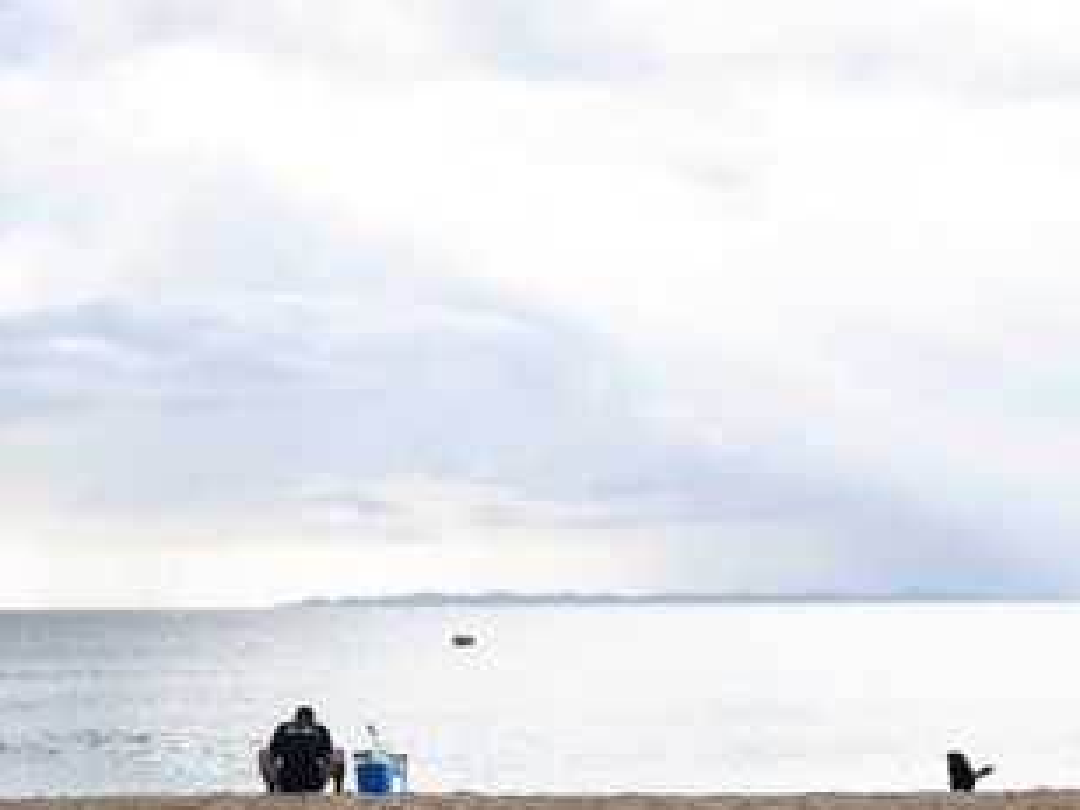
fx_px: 2496
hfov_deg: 24.4
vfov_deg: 18.4
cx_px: 554
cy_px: 372
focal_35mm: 80
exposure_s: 1/1250
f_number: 3.5
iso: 100
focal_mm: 50
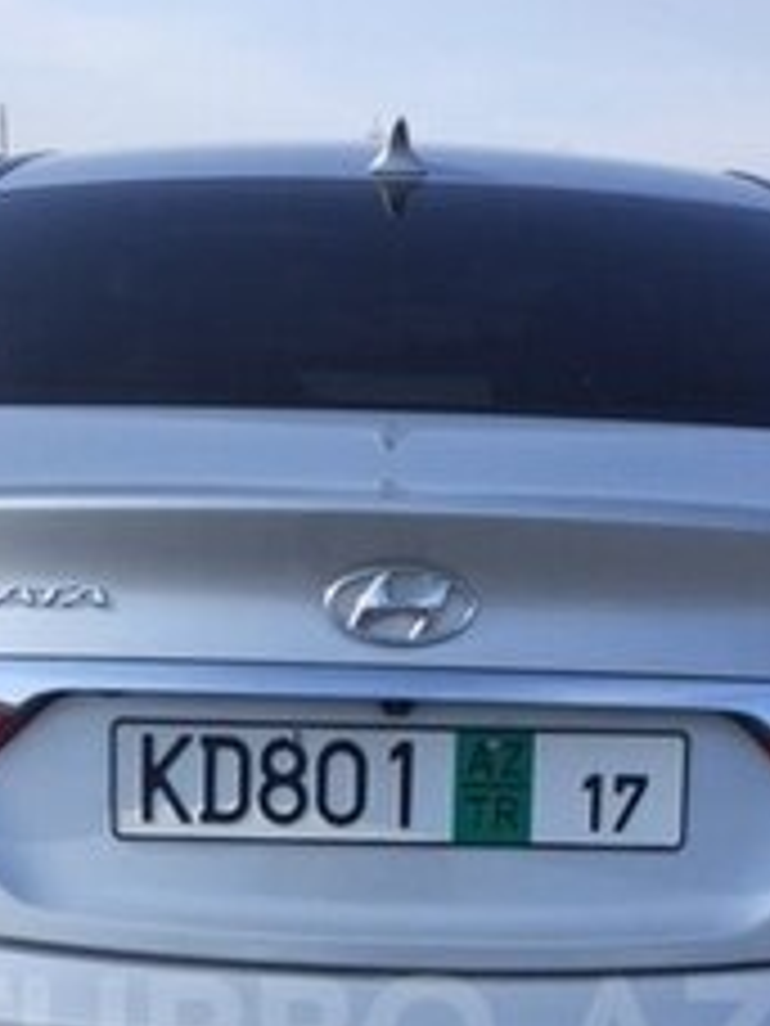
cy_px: 1040
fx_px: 1869
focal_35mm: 63
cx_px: 347
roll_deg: -1.5
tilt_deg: -20.7
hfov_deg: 23.3
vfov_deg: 28.7
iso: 32
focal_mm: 4.15
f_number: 2.2
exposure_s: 1/1582
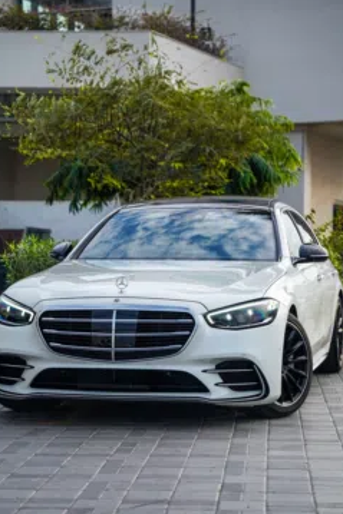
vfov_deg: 24.0
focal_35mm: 85
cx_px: 172
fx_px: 1209
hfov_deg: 16.2
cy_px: 315
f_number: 2.8
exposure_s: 1/50
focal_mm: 67.4
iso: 800
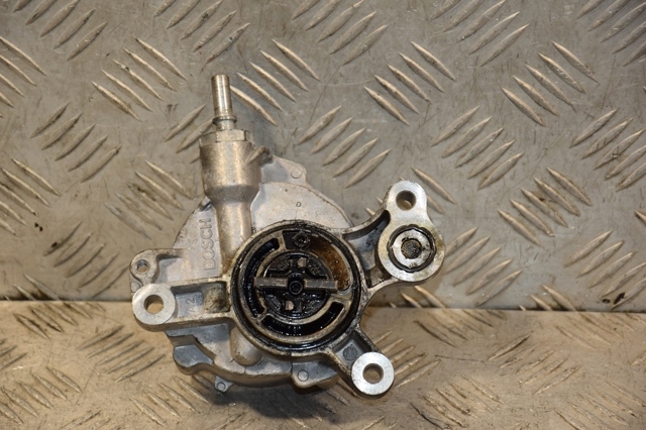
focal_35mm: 135
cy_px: 215
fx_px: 2421
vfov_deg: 10.1
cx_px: 323
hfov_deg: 15.2
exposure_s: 1/160
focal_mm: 90
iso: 800
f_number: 5.6
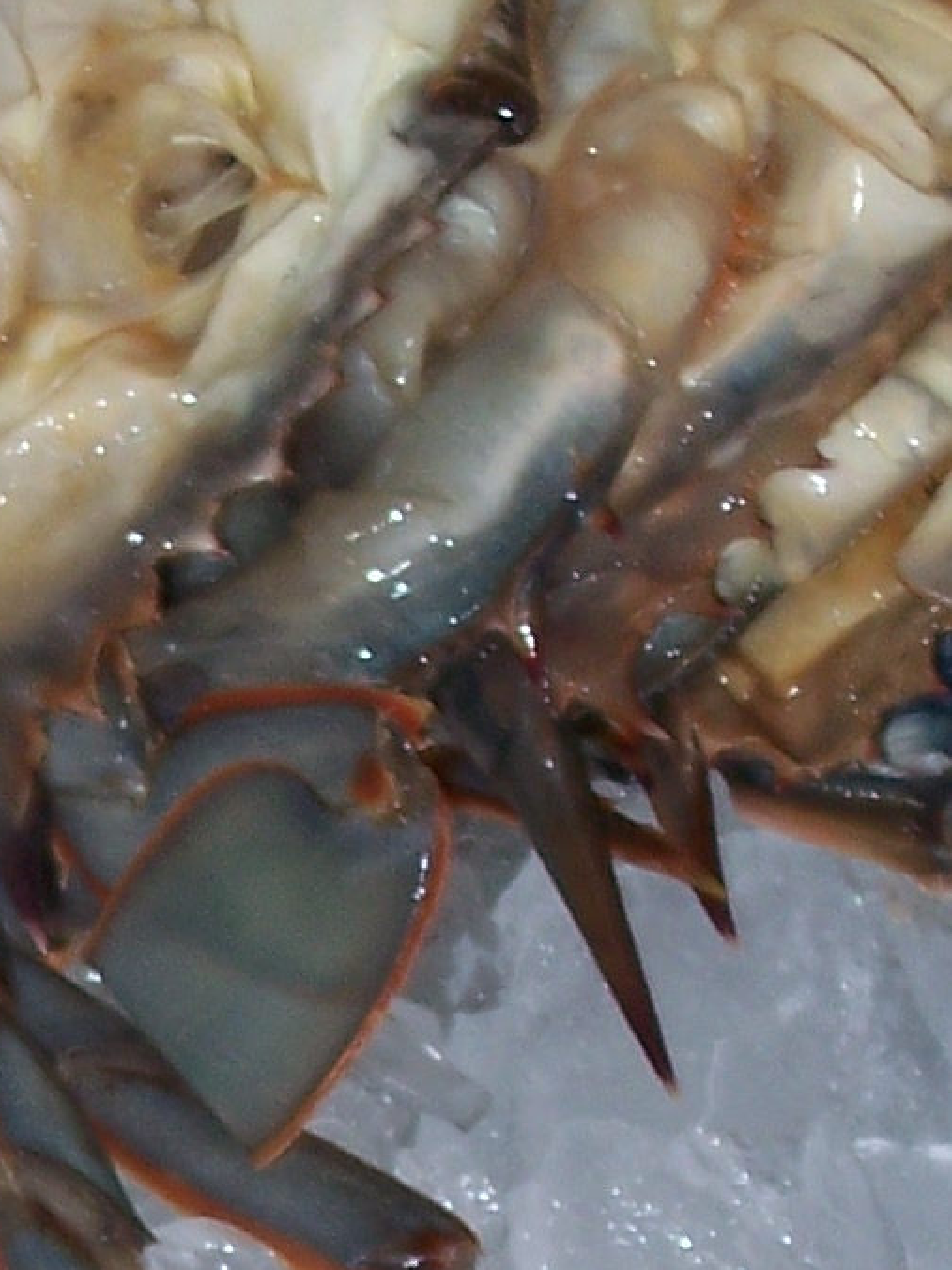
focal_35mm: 338
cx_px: -524
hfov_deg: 4.4
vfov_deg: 5.8
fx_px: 12394
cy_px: 1725
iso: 80
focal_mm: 14.7
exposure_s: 1/100
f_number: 3.2
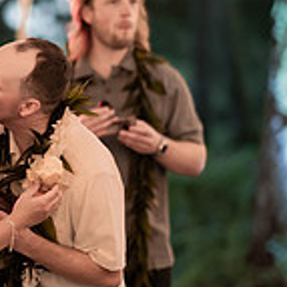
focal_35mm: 227
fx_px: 2129
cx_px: -2
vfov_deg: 7.7
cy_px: 102
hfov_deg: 7.7
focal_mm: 85
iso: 2000
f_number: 1.4
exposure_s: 1/400
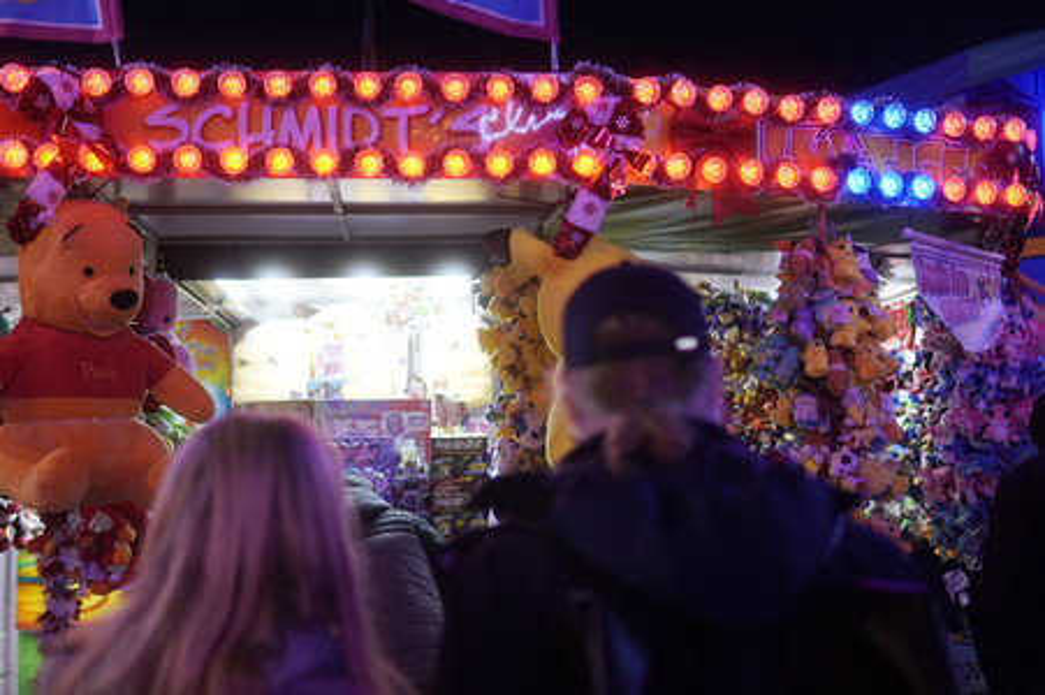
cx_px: 522
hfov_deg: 43.6
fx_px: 1305
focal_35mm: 45
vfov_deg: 29.8
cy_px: 348
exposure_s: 1/640
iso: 640
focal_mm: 30
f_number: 1.4
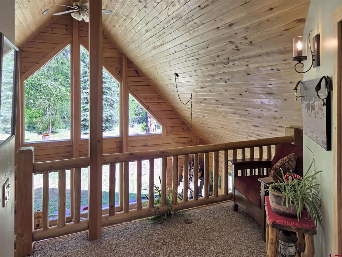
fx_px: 227
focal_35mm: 23
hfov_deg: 73.9
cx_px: 171
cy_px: 128
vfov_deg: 58.9
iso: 32
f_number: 1.8
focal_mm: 5.4
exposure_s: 1/120
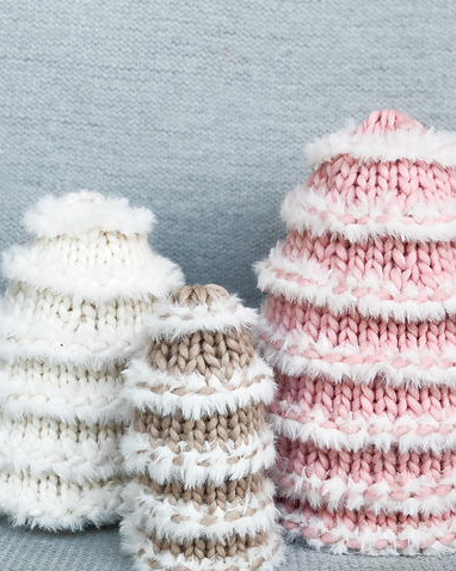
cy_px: 364
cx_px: 254
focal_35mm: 68
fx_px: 1148
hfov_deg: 22.5
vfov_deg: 27.8
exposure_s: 1/60
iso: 25
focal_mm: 6
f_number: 2.4
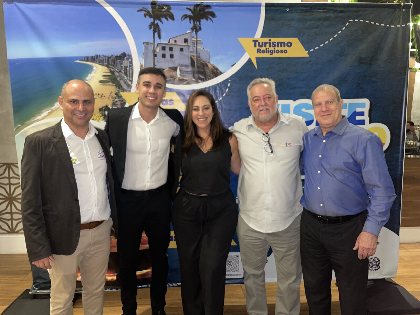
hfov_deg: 67.3
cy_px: 158
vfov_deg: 53.1
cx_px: 210
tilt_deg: -6.2
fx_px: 315
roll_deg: -0.2
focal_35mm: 26
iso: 125
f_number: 1.6
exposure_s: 1/11
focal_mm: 4.2
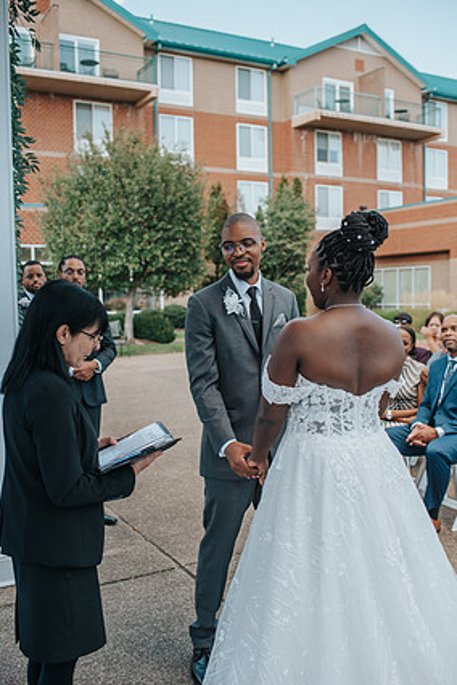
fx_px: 704
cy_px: 352
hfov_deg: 35.9
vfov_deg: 51.9
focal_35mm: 37
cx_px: 240
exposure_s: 1/1250
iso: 360
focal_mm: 35
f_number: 3.2
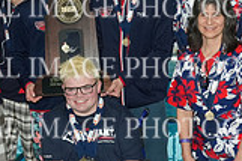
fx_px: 651
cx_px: 117
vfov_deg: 14.1
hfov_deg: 21.0
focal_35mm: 97
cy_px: 98
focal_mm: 18
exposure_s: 1/125
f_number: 9
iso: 1250
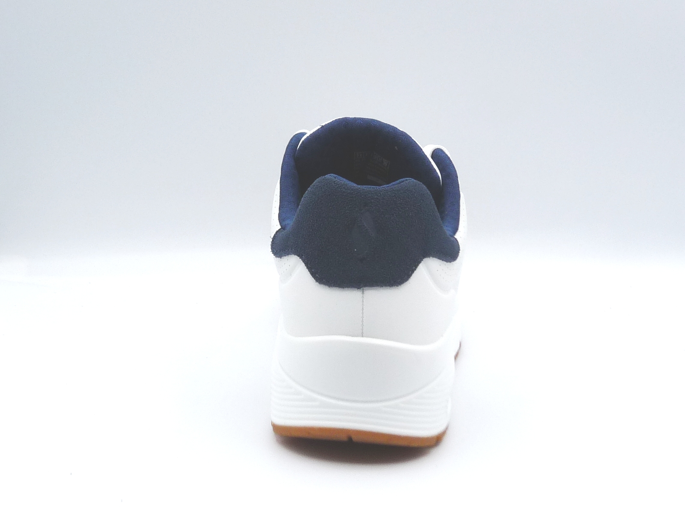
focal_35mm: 52
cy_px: 257
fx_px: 1029
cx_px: 342
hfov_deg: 36.8
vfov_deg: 28.0
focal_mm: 5.3
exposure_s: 1/200
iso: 100
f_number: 5
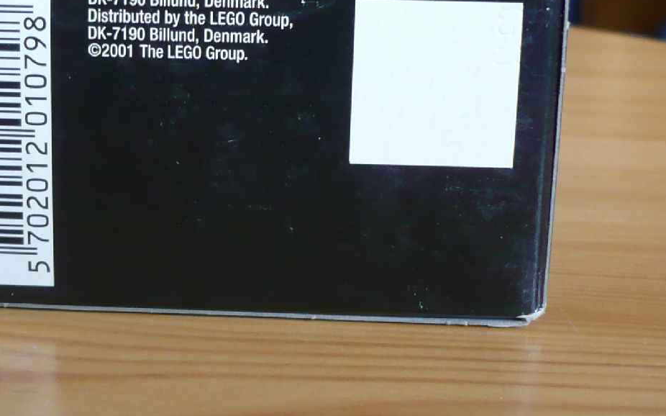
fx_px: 1433
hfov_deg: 25.7
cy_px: 178
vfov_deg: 16.5
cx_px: 143
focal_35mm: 79
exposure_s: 1/30
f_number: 2.8
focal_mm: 5.8
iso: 200
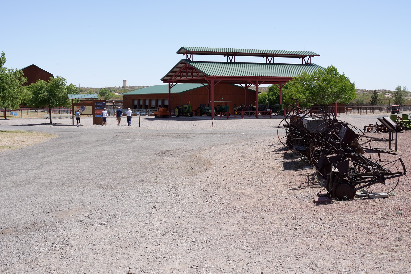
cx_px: 177
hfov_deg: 41.0
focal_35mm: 48
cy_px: 121
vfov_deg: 28.1
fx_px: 548
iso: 100
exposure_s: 1/100
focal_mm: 42
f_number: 16
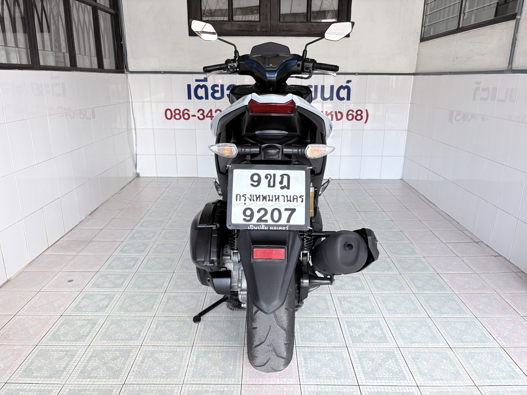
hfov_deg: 67.3
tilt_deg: -17.2
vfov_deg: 53.1
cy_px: 198
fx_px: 396
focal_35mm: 26
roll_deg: +0.2
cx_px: 264
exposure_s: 1/62
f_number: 1.6
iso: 125
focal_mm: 5.96
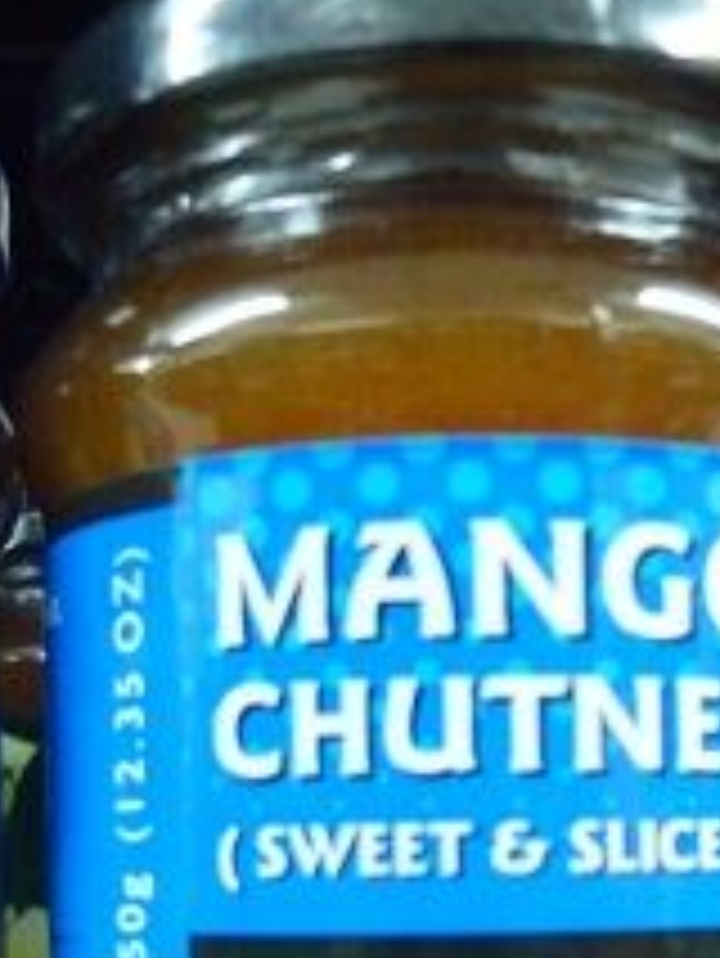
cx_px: 562
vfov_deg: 29.8
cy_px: 868
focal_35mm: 62
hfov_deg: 23.4
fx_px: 1718
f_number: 2.8
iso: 800
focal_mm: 5.5
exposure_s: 1/30
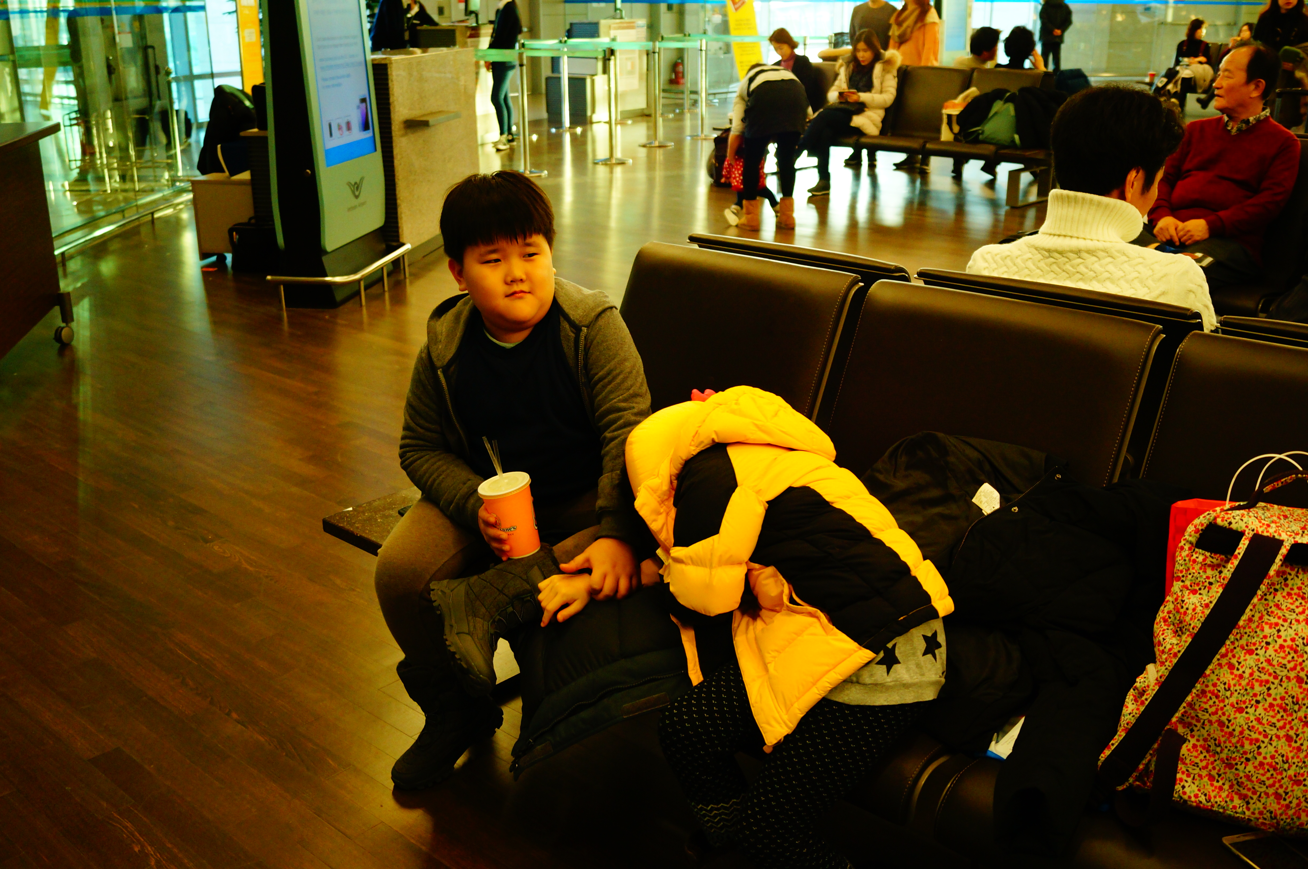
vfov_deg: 39.9
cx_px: 654
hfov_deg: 57.3
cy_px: 434
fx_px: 1198
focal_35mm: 33
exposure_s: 1/60
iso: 1000
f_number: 4
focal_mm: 22
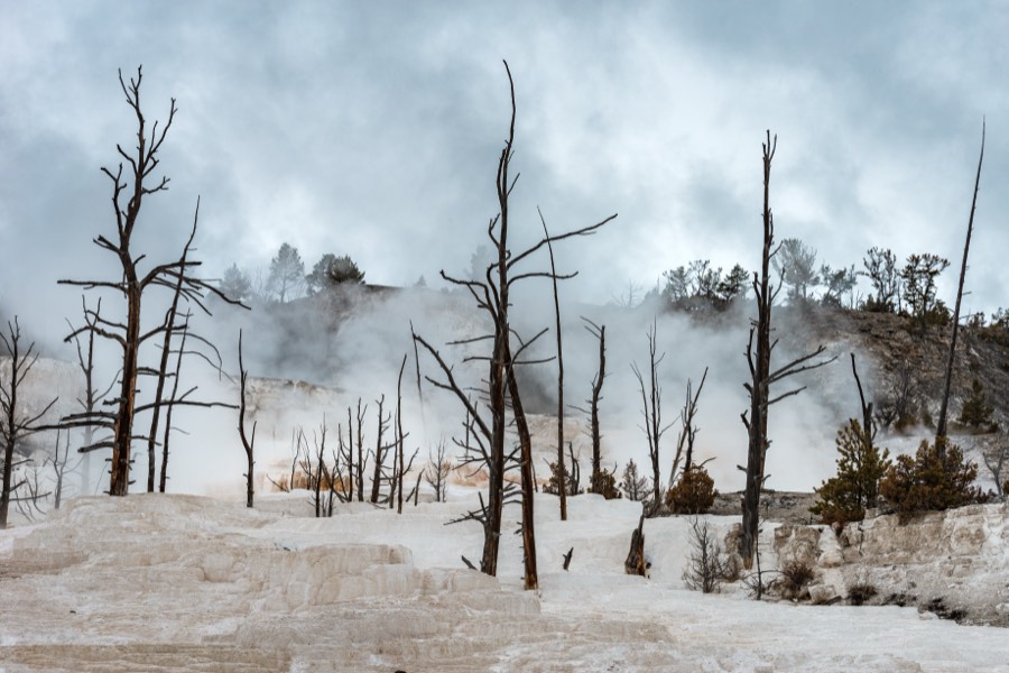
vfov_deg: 19.5
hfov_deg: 28.8
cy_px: 336
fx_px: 1962
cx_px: 504
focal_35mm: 70
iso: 200
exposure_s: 1/200
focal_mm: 70
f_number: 11
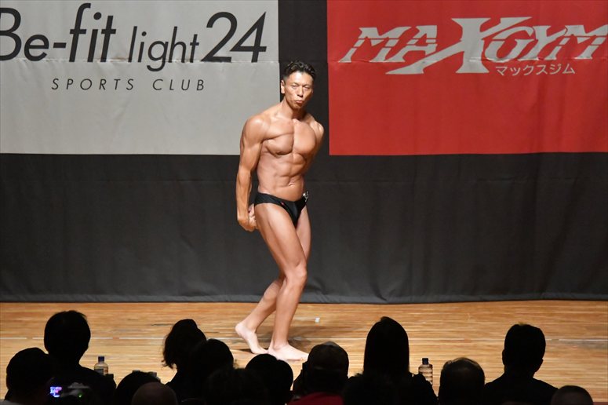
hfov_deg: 8.6
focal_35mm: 240
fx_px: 4051
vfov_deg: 5.7
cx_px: 304
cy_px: 202
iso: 12800
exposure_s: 1/400
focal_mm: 160
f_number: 5.6
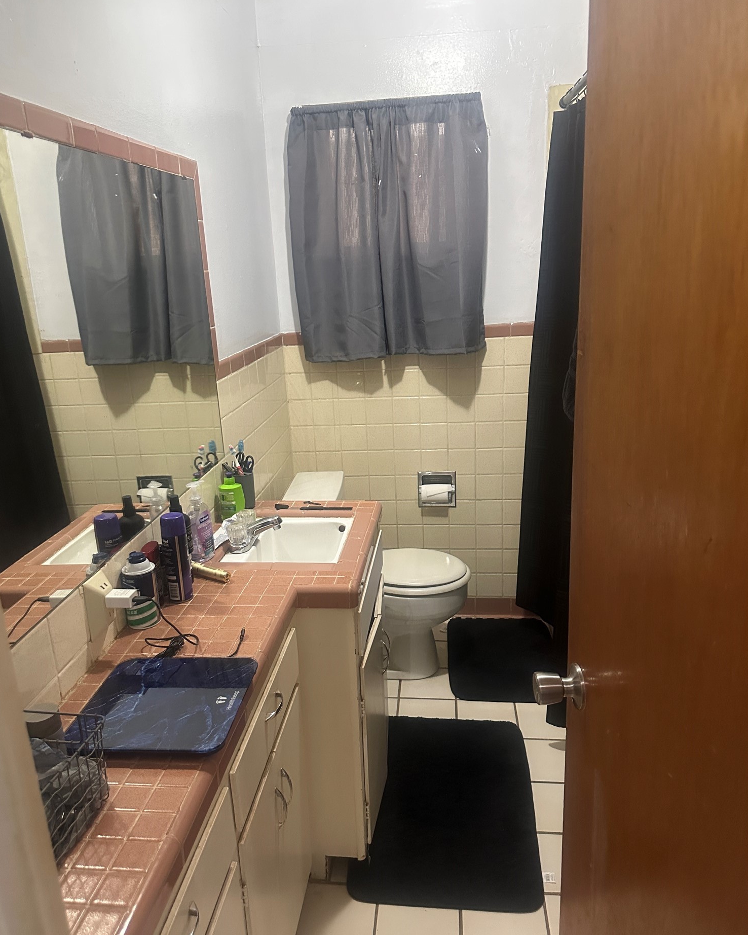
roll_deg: +2.4
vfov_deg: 66.0
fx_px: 719
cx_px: 362
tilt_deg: -16.6
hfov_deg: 54.9
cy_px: 473
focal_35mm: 26
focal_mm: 6.86
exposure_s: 1/60
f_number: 1.78
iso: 640
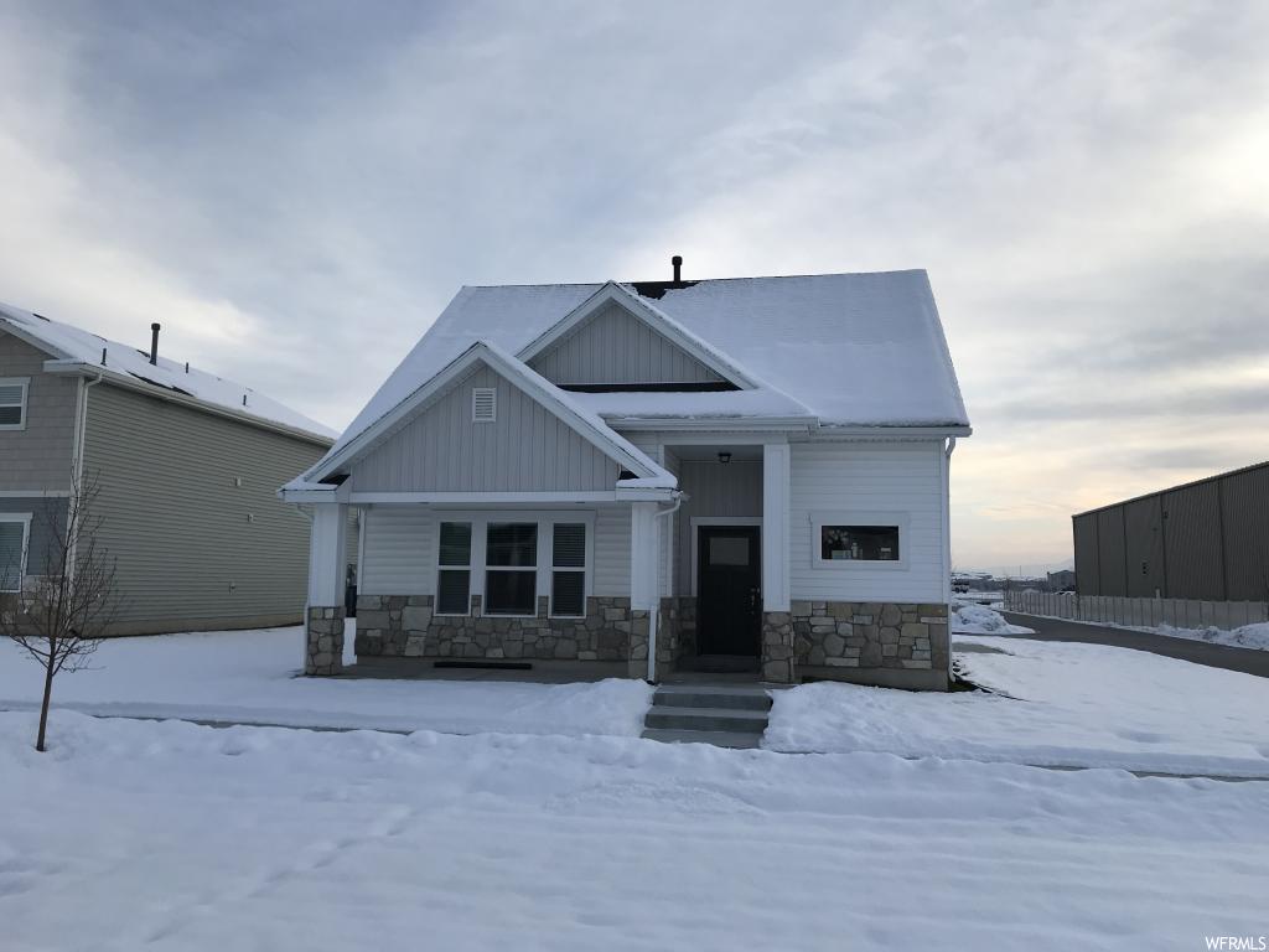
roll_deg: -0.4
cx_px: 634
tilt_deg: +5.2
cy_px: 476
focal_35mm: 28
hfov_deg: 63.4
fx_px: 1026
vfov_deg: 49.7
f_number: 1.8
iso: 20
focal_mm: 3.99
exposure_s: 1/1520
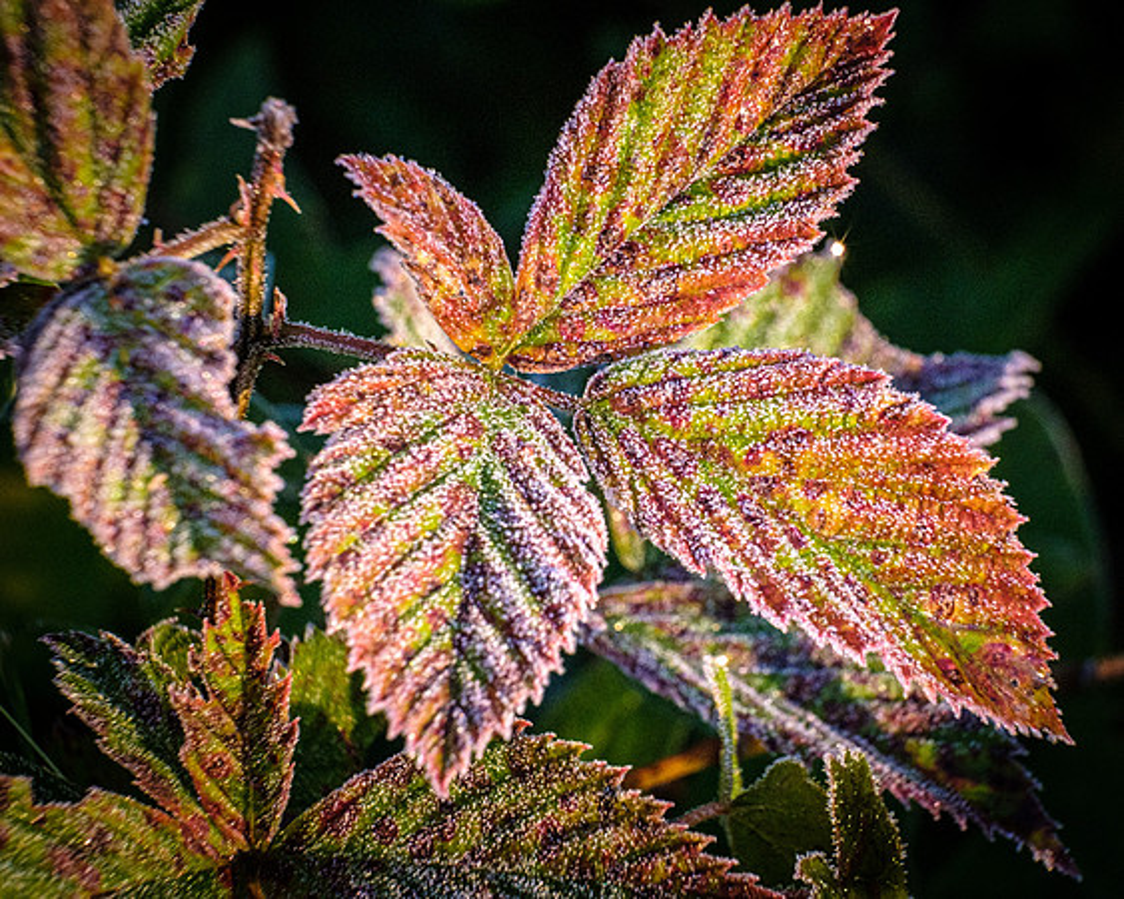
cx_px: 651
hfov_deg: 9.4
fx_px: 6853
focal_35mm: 206
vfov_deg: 7.5
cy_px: 450
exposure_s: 1/200
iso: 2000
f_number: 14
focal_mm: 121.8
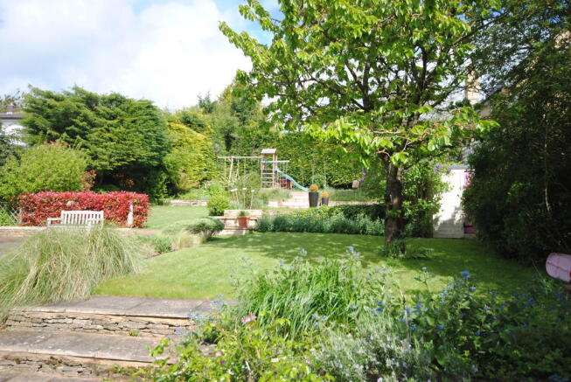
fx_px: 429
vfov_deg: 48.0
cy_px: 191
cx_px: 286
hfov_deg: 67.3
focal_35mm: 27
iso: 100
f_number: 6.3
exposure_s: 1/160
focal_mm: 18
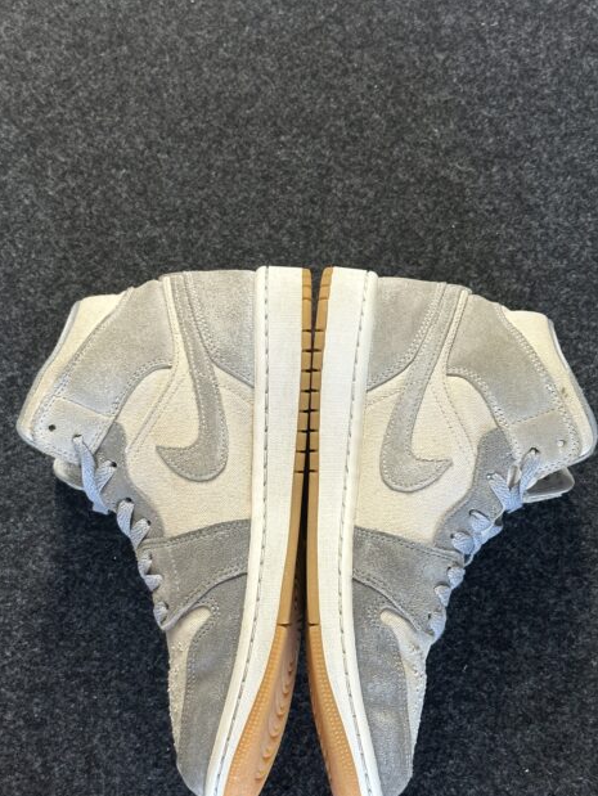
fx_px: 1427
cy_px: 506
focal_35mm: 62
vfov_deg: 31.0
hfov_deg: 23.7
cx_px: 296
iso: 250
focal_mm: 6.86
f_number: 1.78
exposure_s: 1/33
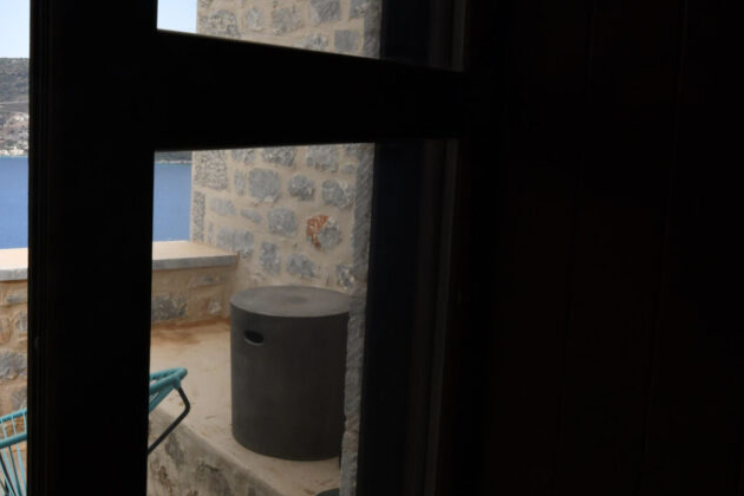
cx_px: 93
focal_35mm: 39
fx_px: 806
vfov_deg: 34.1
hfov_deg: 45.5
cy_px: 197
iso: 500
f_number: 22
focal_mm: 16
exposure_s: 1/200
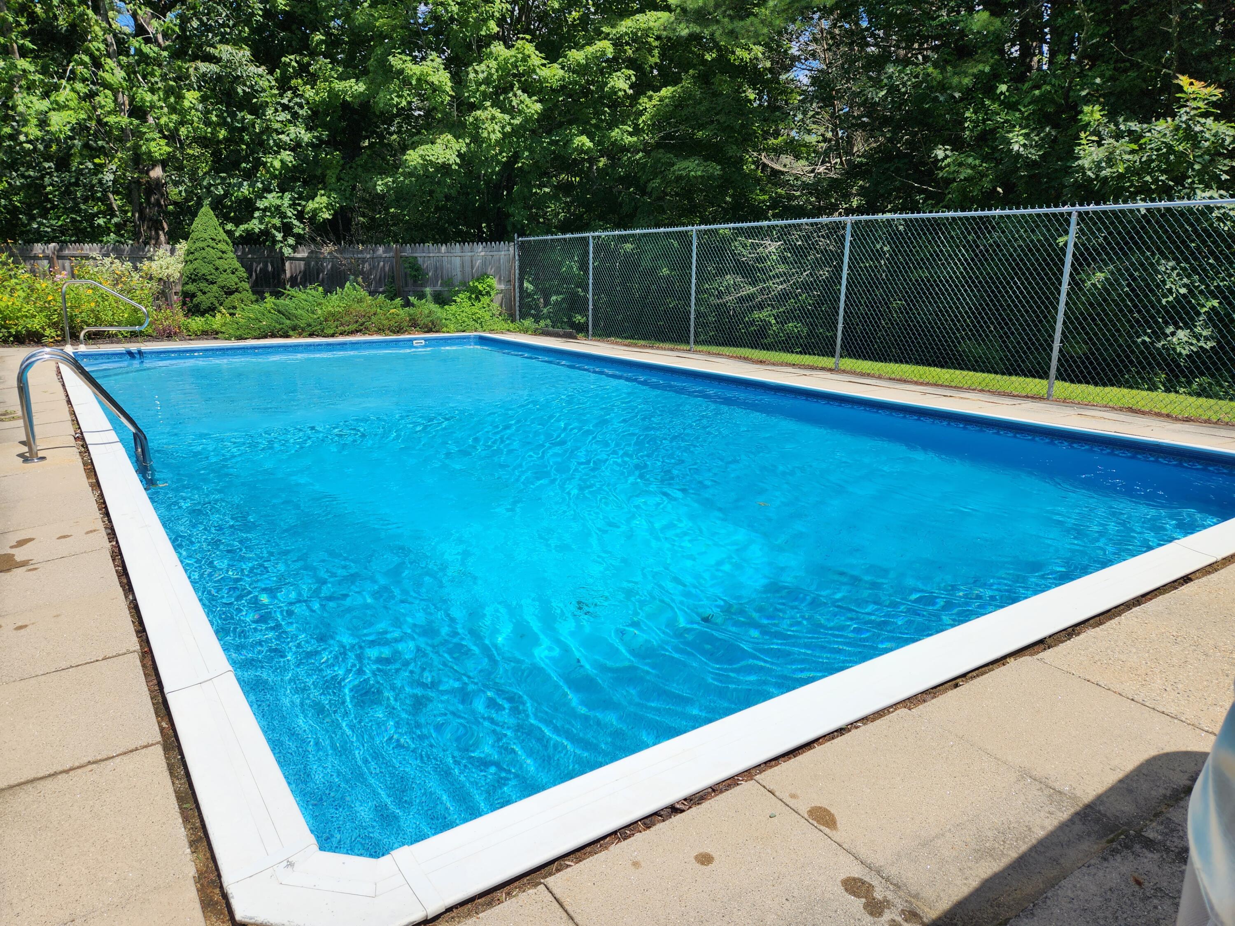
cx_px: 618
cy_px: 463
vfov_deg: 58.9
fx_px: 821
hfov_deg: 73.9
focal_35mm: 23
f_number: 1.8
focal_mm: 5.4
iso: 20
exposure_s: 1/2961
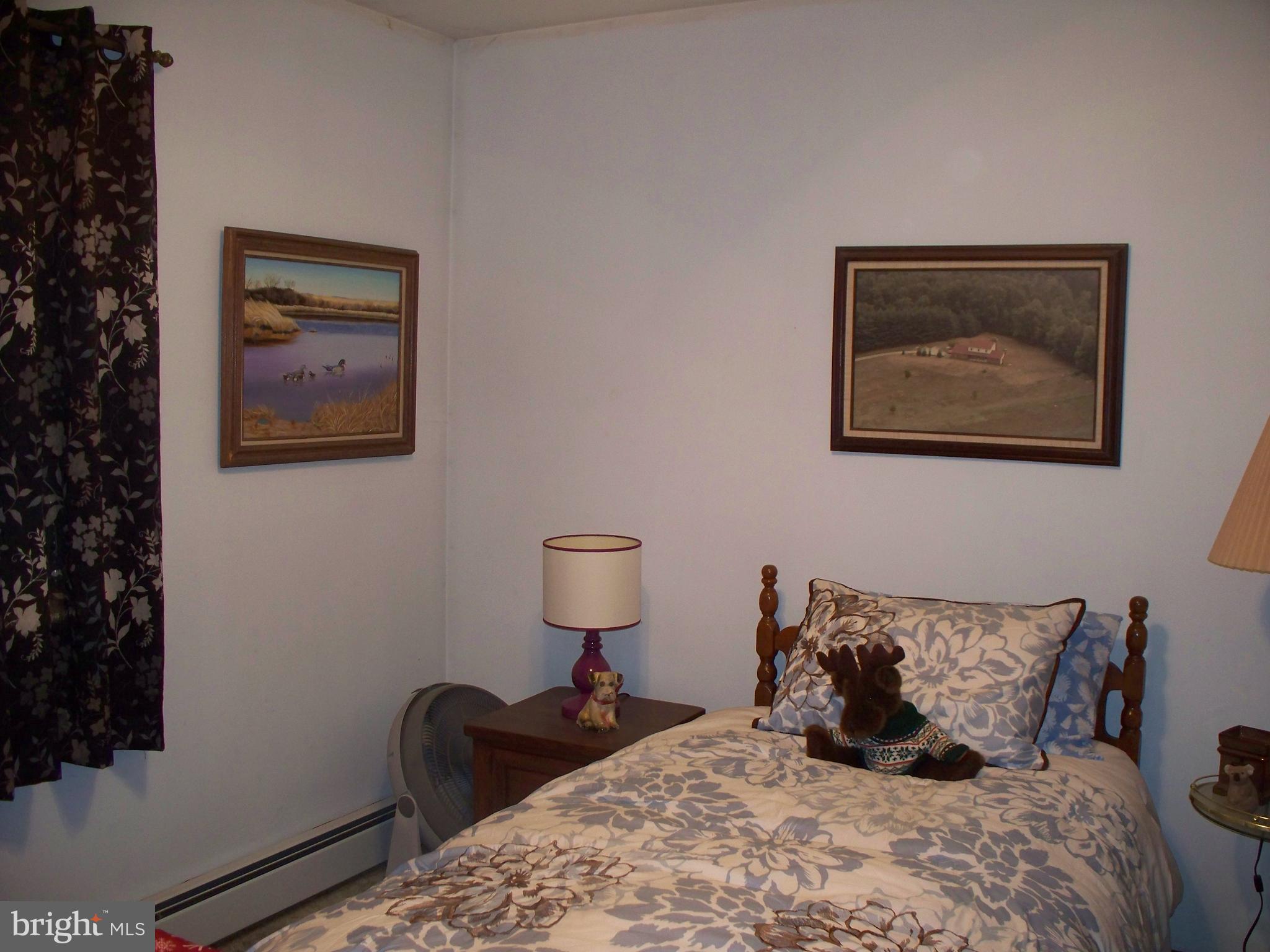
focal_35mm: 36
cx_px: 635
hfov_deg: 51.4
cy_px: 476
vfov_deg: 39.7
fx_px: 1321
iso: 200
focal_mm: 7.54
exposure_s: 1/50
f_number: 2.8
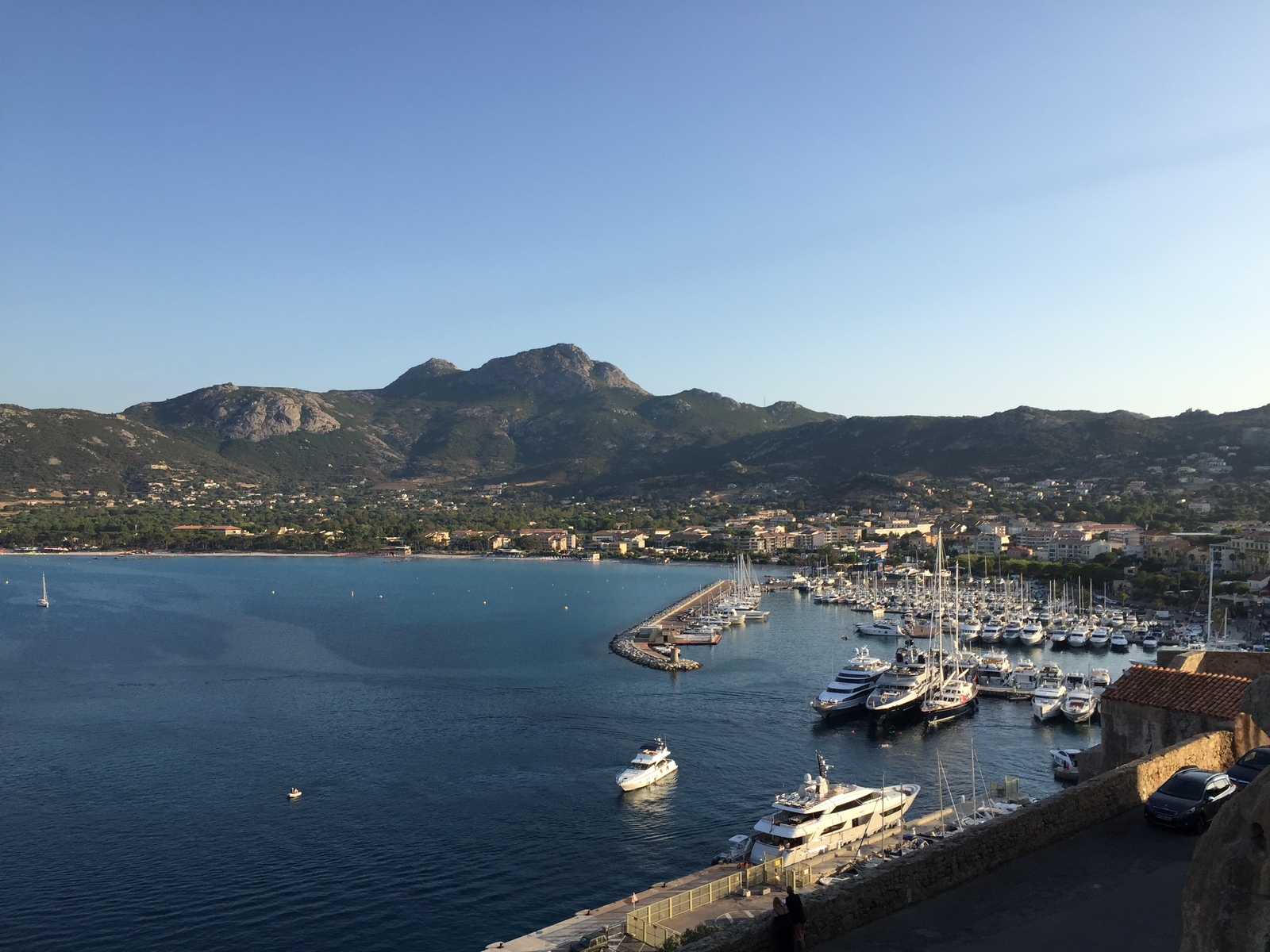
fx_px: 1064
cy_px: 476
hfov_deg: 61.7
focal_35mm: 29
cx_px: 635
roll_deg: -0.3
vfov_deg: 48.2
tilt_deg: +0.4
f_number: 2.2
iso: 32
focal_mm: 4.15
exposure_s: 1/1041
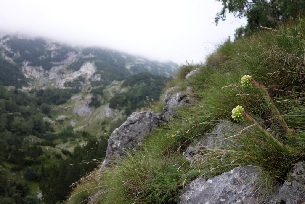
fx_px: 237
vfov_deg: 46.4
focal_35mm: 28
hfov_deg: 65.5
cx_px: 152
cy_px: 102
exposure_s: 1/160
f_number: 2.5
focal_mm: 10.4
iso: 200
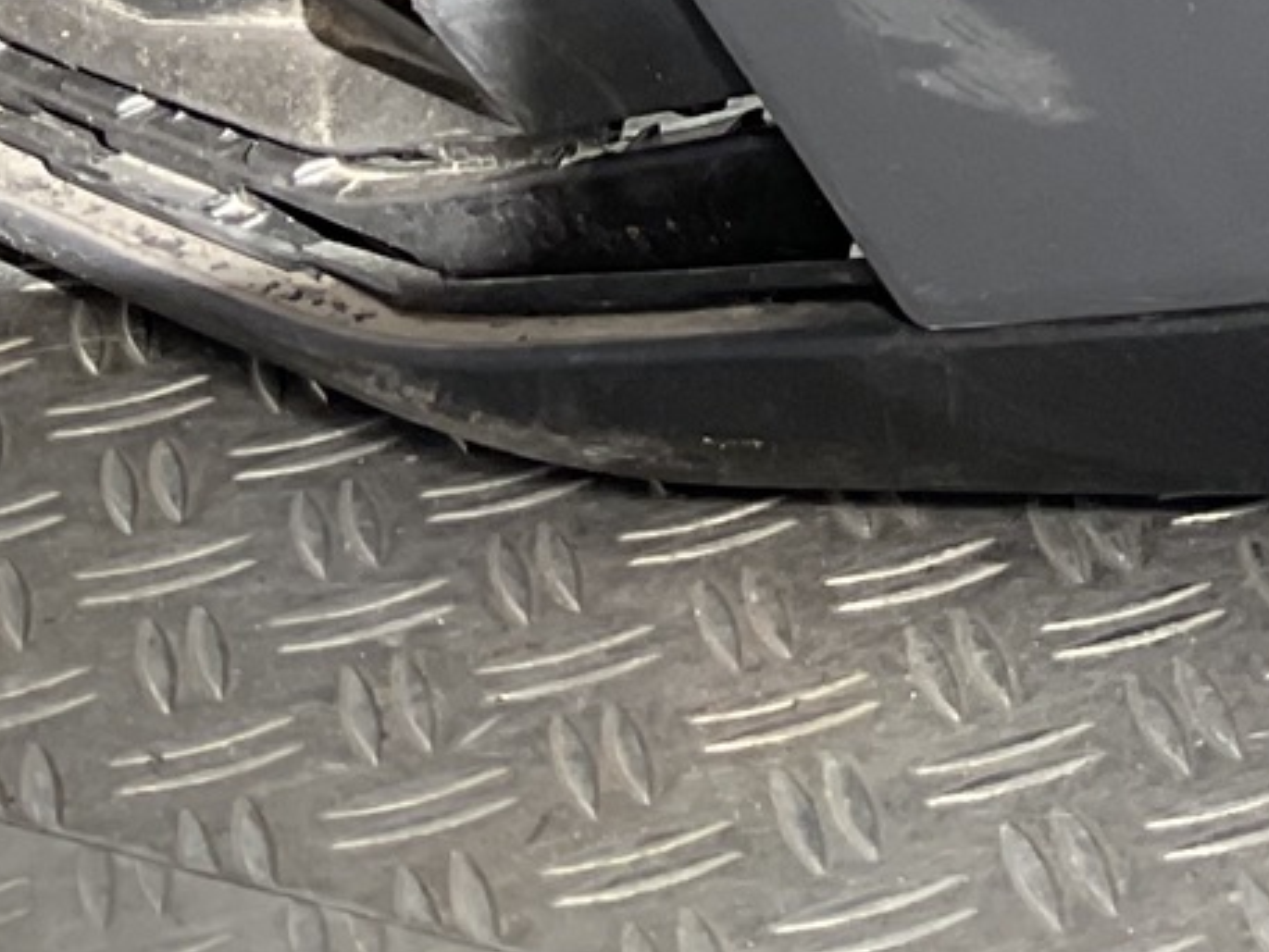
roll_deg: +1.4
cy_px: -1141
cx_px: 1666
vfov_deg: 10.4
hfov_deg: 14.7
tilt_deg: -13.7
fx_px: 4694
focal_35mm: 128
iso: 16
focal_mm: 3
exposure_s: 1/281
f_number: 1.8
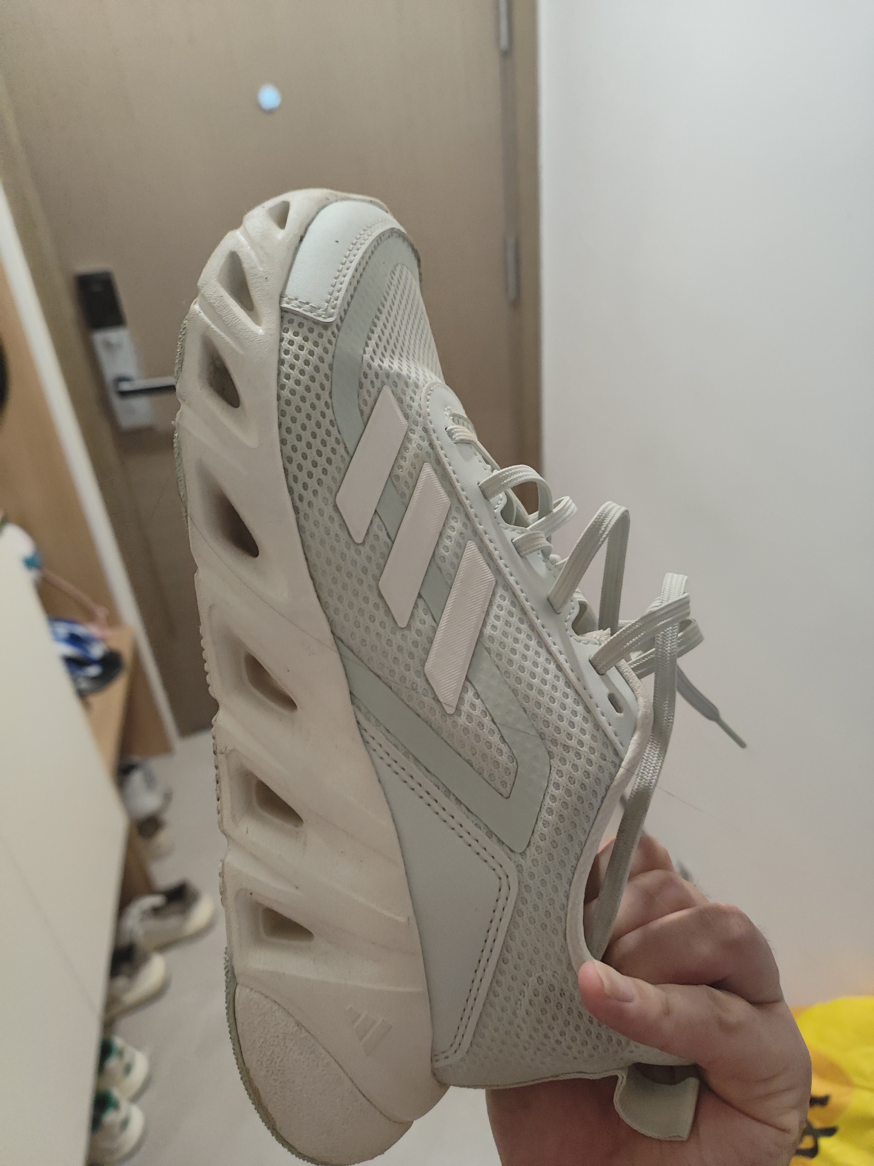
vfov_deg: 71.6
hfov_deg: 56.8
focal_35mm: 24
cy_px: 583
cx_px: 437
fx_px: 808
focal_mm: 5.26
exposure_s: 1/150
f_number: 1.65
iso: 1681
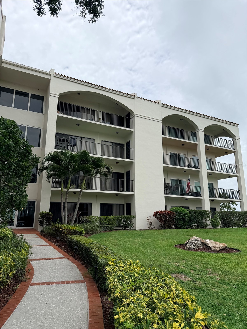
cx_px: 124
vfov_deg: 71.6
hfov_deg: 56.8
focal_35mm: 24
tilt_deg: +14.0
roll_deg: -1.4
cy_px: 164
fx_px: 228
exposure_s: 1/9091
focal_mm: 6.76
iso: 80
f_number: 1.78
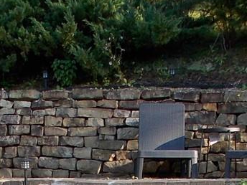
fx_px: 978
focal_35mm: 137
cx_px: 6
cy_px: 365
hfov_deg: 14.2
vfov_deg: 10.1
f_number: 3.1
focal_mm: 4
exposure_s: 1/100
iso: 80
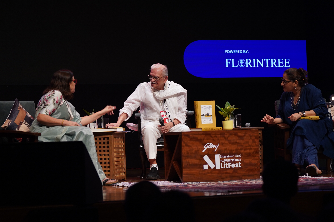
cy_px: 111
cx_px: 167
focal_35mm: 105
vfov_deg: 13.0
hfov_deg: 19.5
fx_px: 973
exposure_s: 1/100
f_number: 2.8
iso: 320
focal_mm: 70
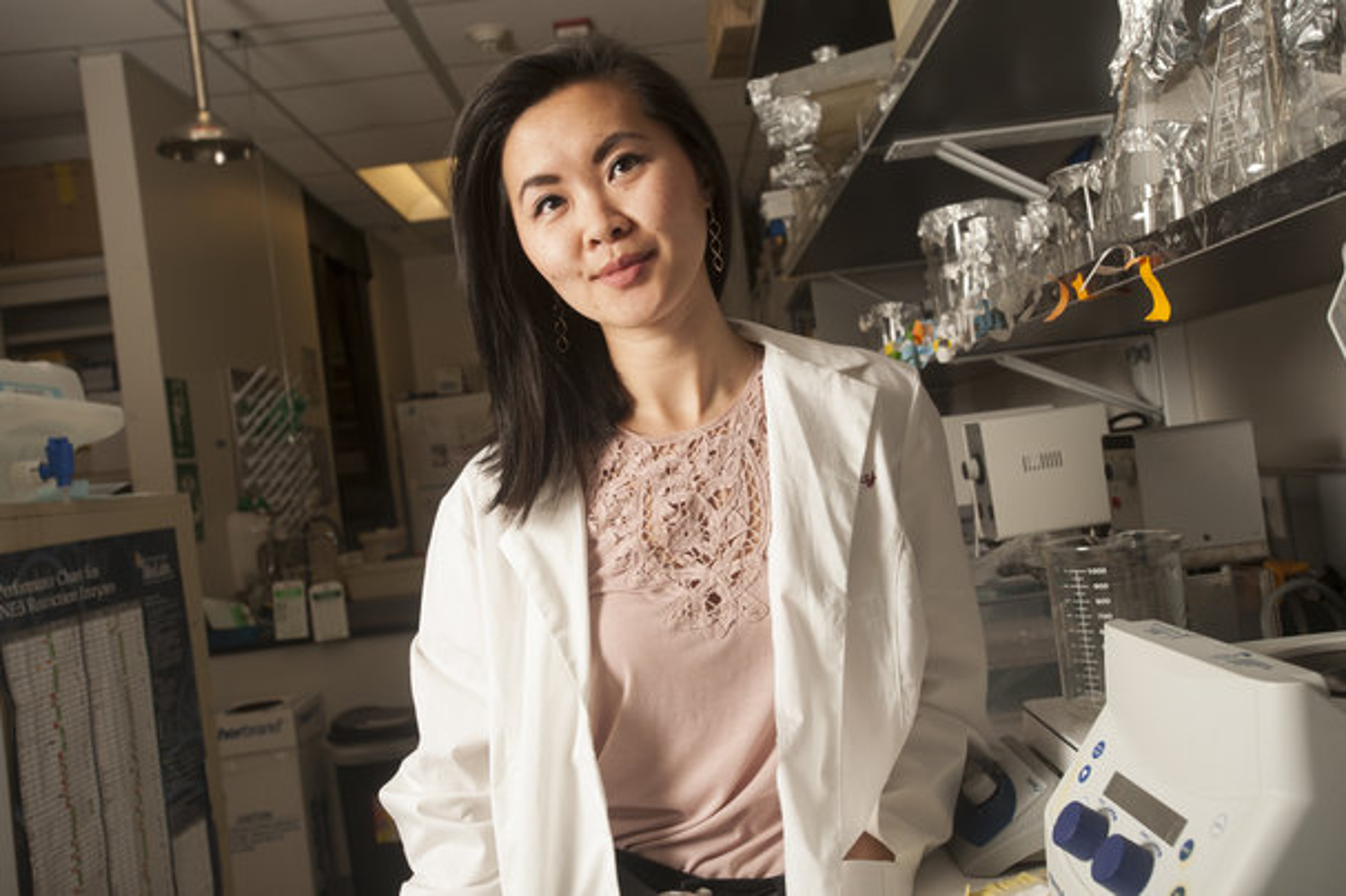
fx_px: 1308
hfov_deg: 54.5
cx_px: 673
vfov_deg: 37.8
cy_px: 448
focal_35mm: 35
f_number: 7.1
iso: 320
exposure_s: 1/250
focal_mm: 35
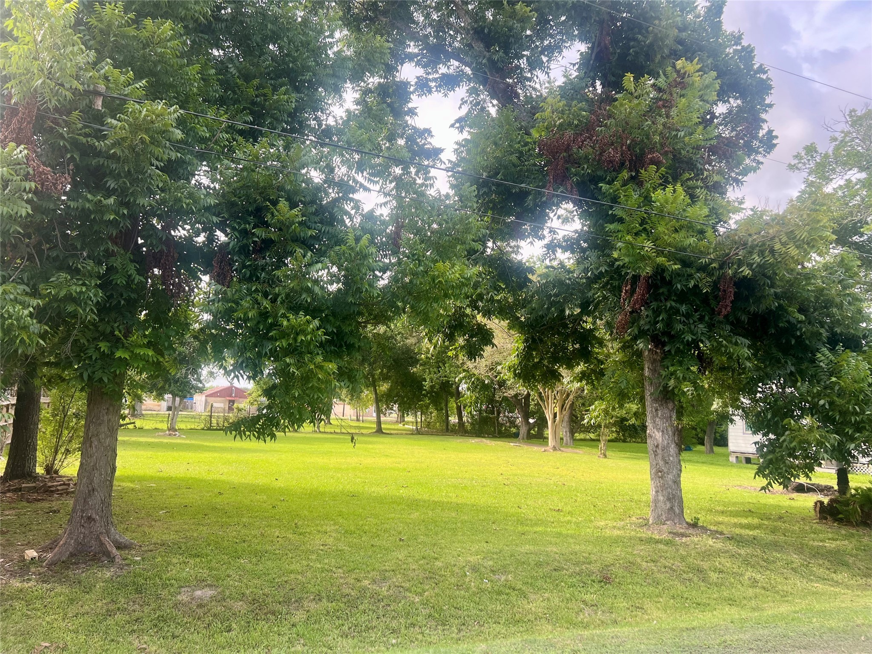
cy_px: 327
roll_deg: -3.3
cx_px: 436
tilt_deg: +5.9
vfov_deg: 53.1
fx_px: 655
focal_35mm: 26
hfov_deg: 67.3
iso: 50
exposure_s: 1/513
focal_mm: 5.7
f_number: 1.5
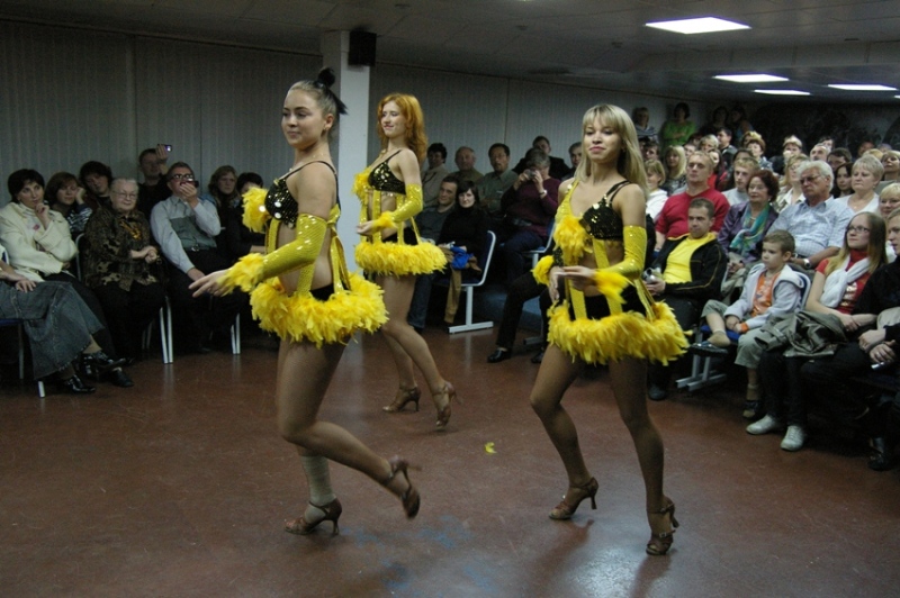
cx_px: 450
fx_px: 787
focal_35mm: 32
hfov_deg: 59.5
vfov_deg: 41.6
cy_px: 299
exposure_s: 1/160
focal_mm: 21
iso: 1600
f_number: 2.8
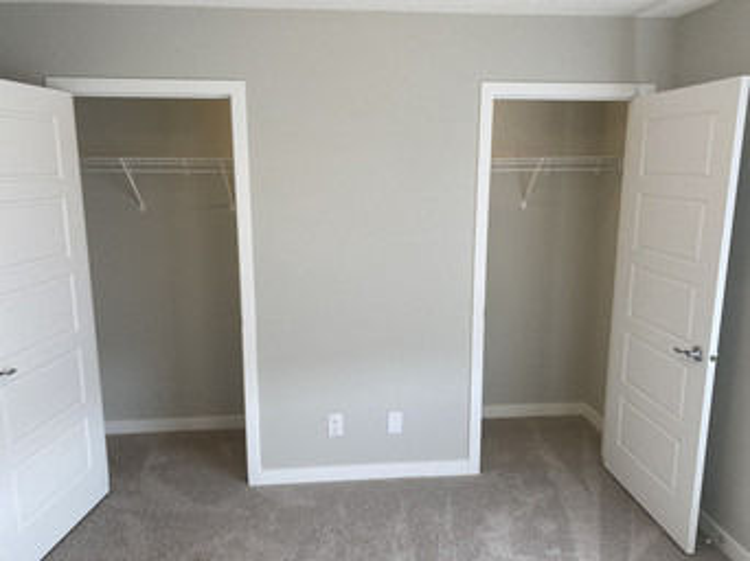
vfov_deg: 53.0
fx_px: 563
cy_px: 280
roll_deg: +0.9
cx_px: 375
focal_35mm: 26
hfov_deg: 67.3
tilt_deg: -15.7
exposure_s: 1/120
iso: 80
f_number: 1.8
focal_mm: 4.25
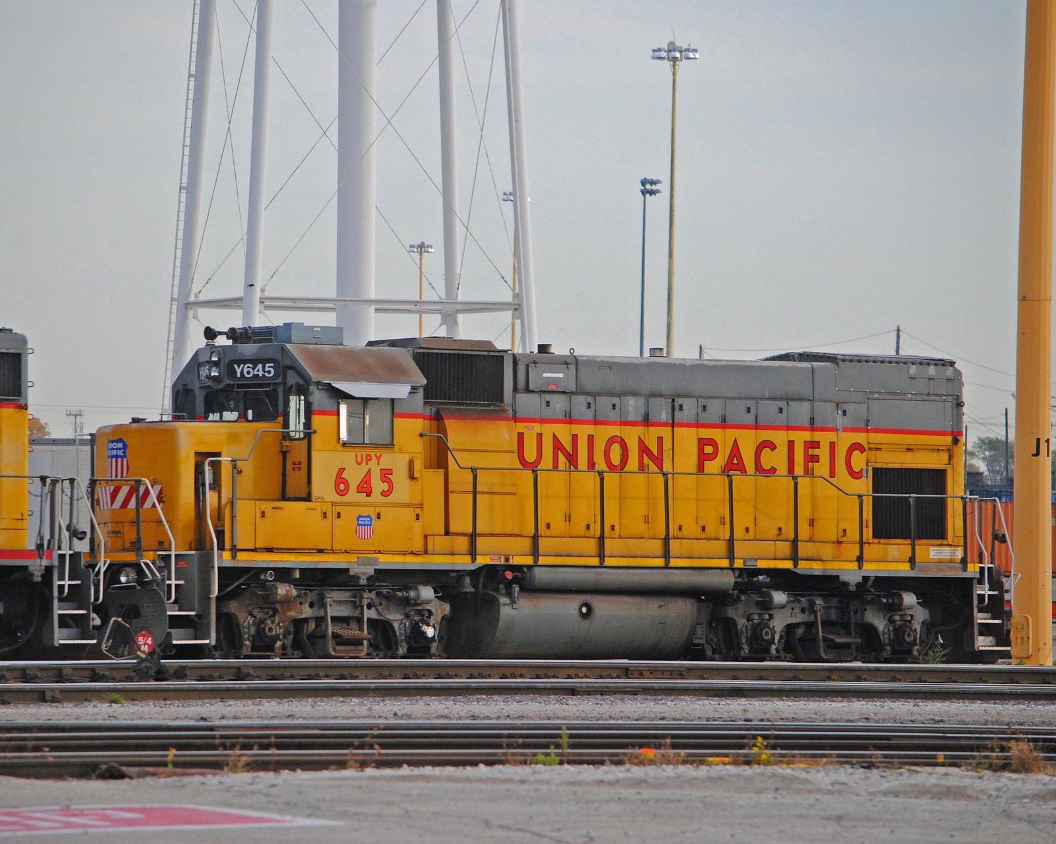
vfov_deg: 6.1
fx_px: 7937
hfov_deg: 7.6
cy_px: 424
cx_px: 469
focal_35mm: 254
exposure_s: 1/500
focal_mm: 150
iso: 720
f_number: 4.8
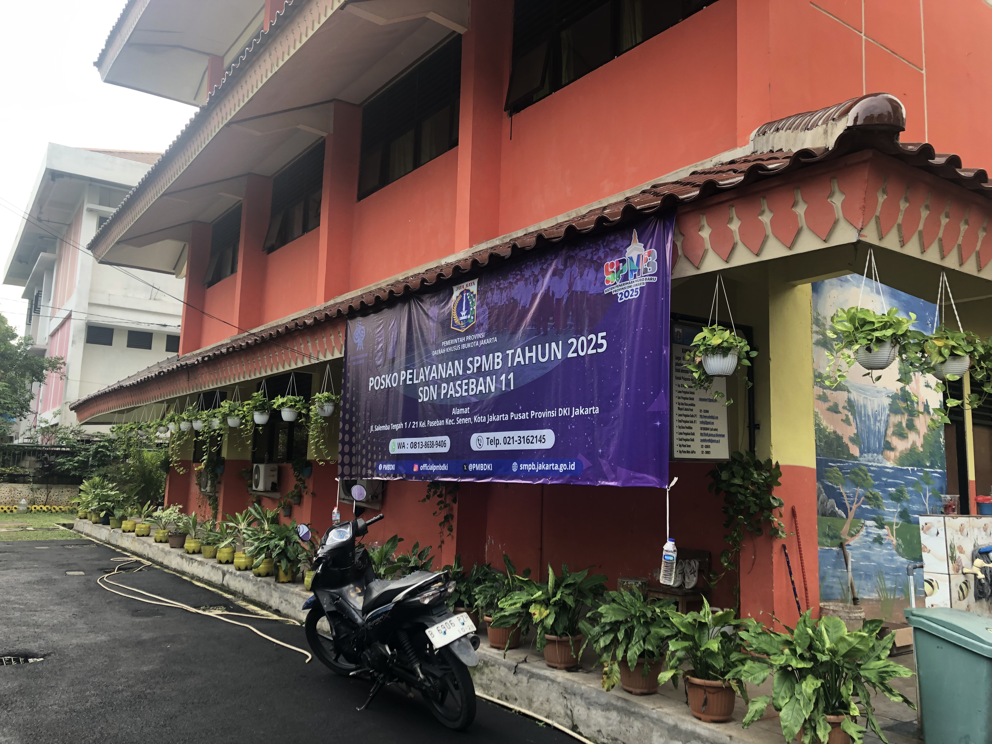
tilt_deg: +7.8
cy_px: 372
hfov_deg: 63.4
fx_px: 802
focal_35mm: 28
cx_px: 496
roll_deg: -1.4
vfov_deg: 49.7
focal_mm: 4
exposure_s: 1/120
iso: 25
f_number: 1.8
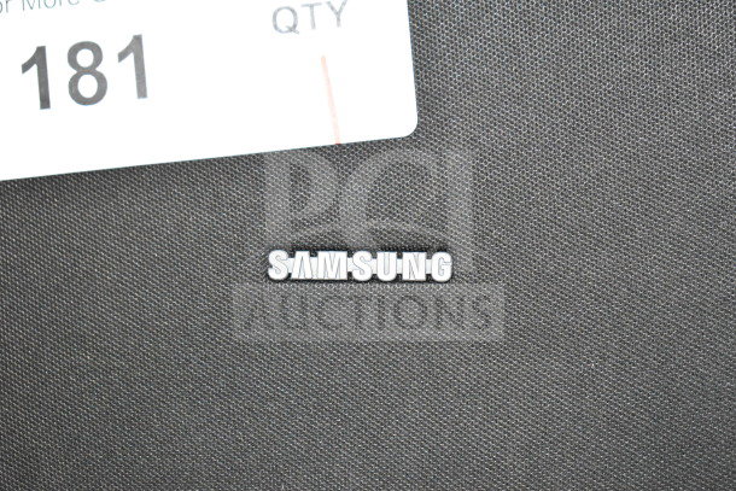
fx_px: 1411
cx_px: 368
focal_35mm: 69
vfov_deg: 19.7
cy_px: 246
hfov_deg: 29.2
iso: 9000
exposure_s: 1/80
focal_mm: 46
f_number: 5.3
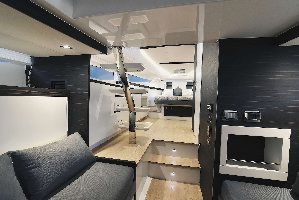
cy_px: 100
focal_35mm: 16
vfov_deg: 73.8
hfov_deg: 96.7
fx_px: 133
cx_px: 150
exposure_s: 1/40
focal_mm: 16
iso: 1600
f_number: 6.3
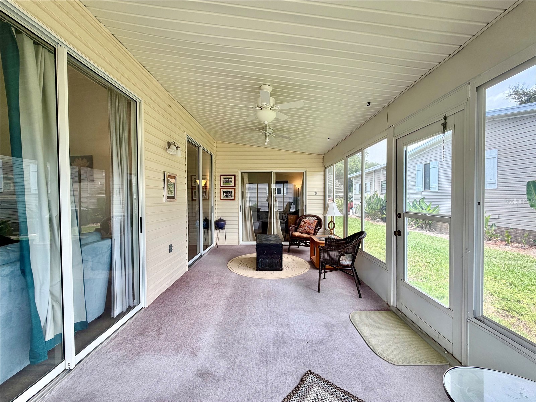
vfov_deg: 85.7
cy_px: 201
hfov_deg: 102.1
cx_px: 268
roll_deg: -0.1
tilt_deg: -1.4
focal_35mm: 14
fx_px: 217
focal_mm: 2.22
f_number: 2.2
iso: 50
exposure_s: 1/154
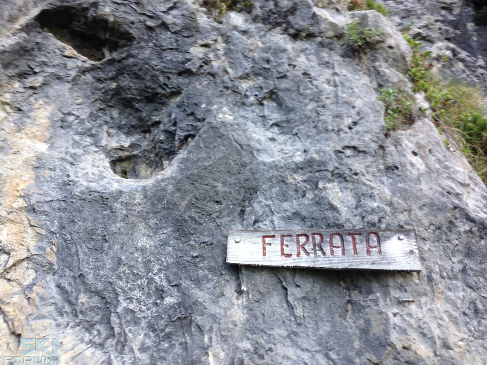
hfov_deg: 55.4
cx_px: 244
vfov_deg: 42.9
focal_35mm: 33
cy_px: 182
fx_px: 464
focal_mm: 4.12
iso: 50
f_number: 2.4
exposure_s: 1/120
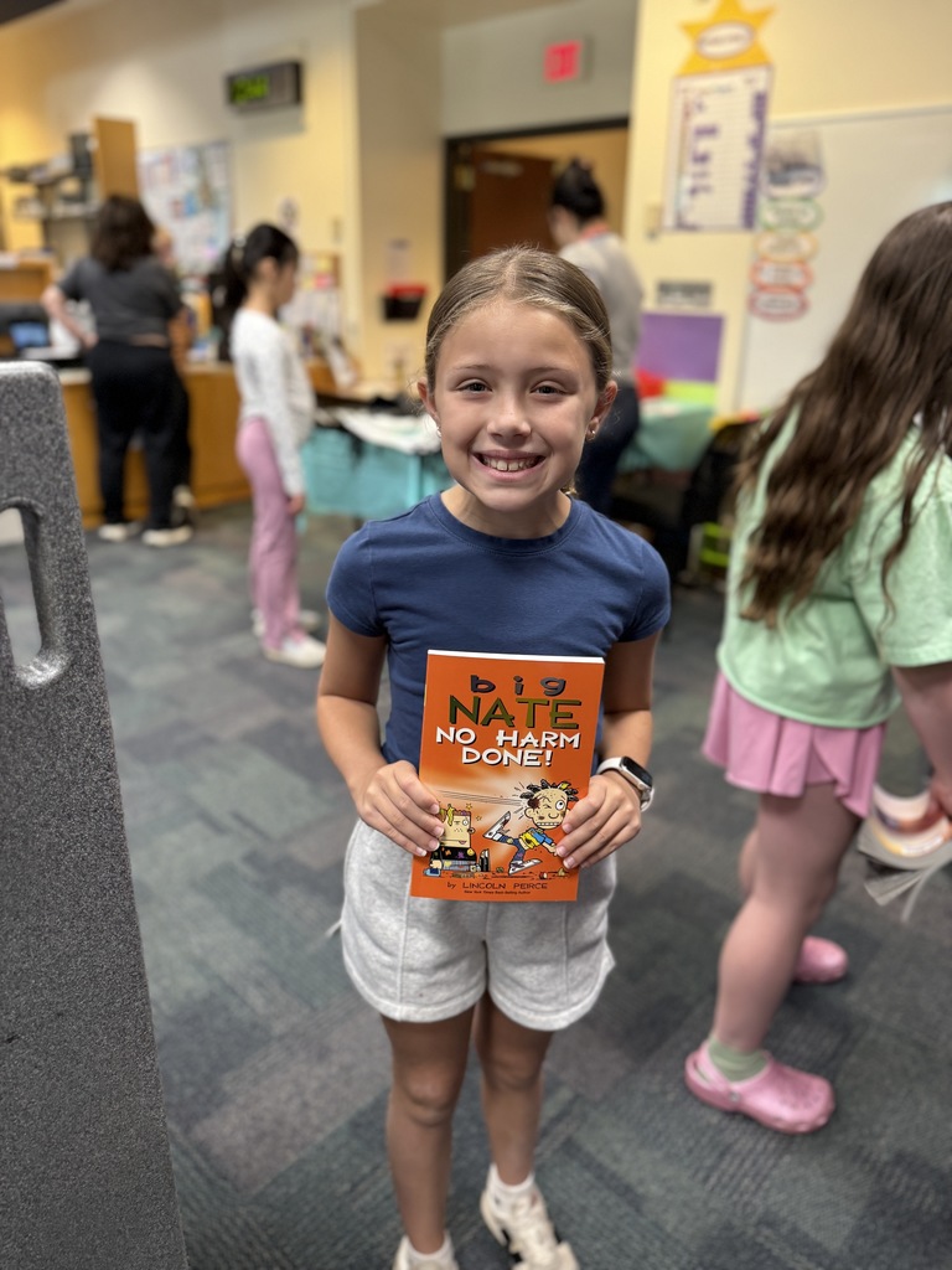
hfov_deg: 56.8
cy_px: 635
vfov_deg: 71.6
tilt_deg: -19.1
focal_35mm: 24
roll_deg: -0.3
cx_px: 476
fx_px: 880
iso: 200
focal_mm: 6.76
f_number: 1.78
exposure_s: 1/60
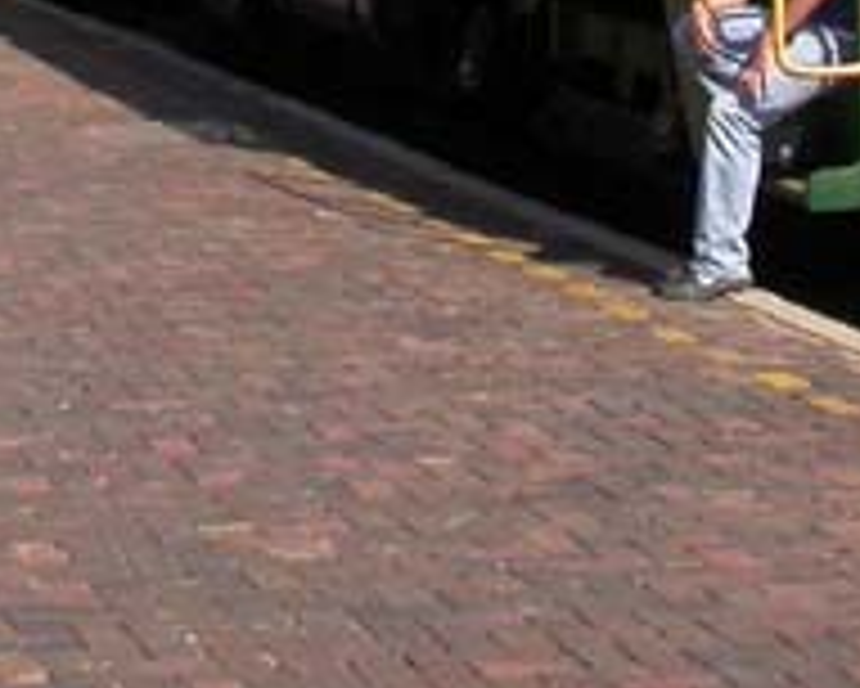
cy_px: -544
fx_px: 3947
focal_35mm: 155
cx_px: 378
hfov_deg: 12.4
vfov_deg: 9.5
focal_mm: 7.85
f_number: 7.5
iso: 100
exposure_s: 1/313
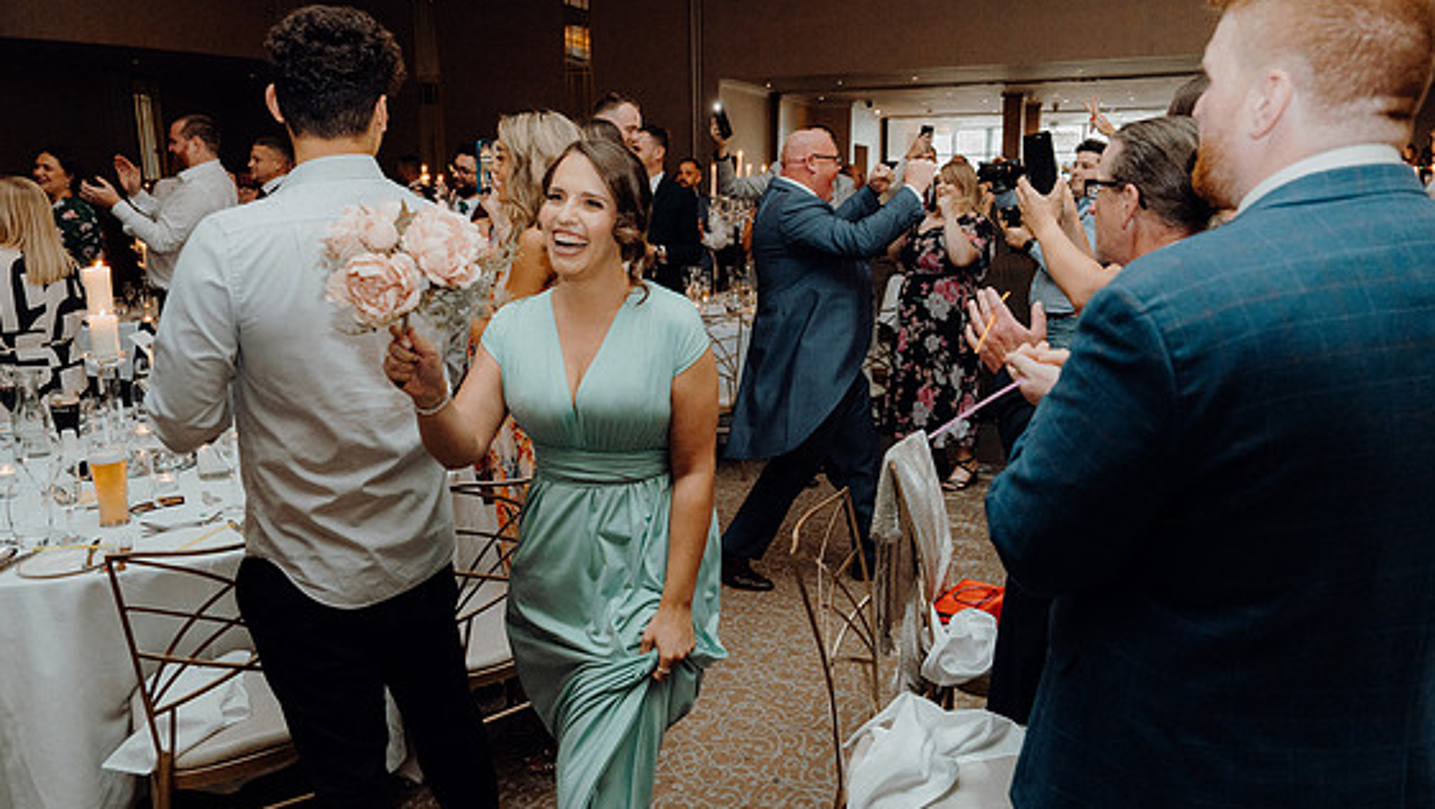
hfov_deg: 71.9
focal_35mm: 26
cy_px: 378
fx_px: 990
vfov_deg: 44.4
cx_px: 719
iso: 2500
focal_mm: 24
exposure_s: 1/160
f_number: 3.5
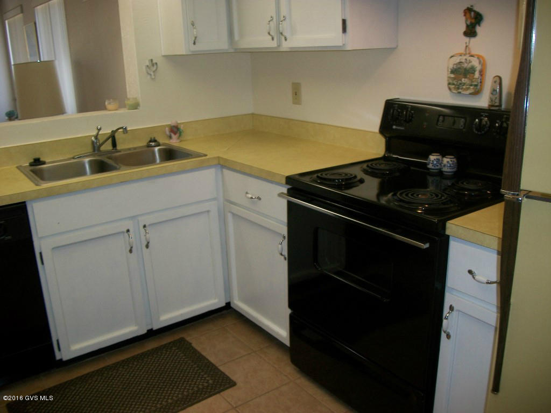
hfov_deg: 56.8
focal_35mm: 32
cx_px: 276
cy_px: 206
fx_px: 509
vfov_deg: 44.2
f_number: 2.9
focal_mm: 5.7
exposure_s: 1/30
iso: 80
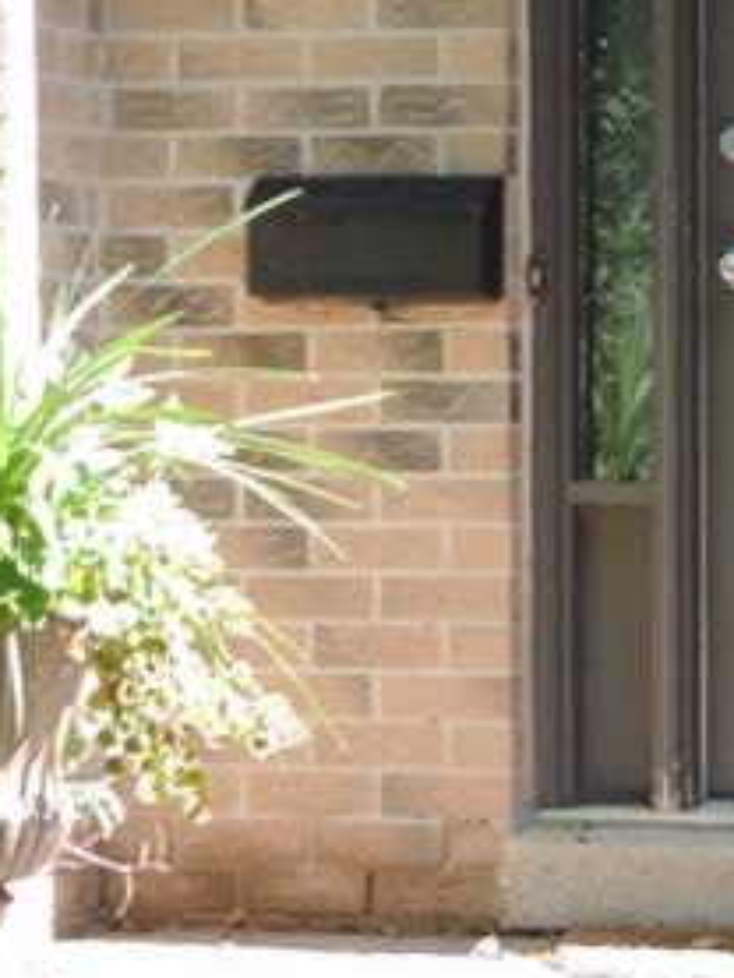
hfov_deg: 7.1
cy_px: 169
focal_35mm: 208
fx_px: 5876
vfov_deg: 9.5
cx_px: 663
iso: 160
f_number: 3.9
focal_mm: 13.3
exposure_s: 1/100
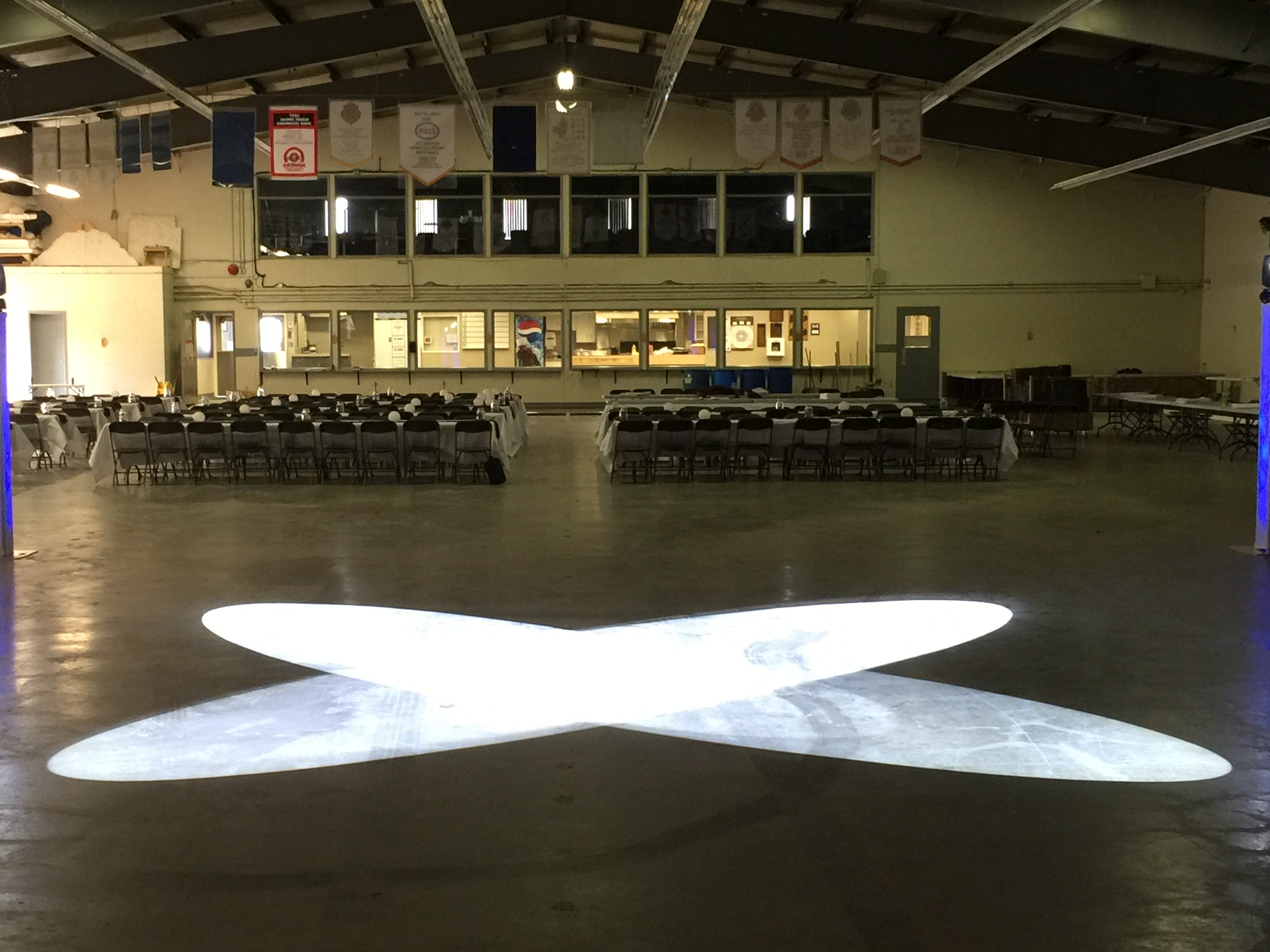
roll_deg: -0.3
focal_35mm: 54
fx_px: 1981
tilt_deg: -6.0
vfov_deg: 27.0
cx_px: 564
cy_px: 538
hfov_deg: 35.5
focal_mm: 4.15
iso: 80
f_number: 2.2
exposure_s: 1/15
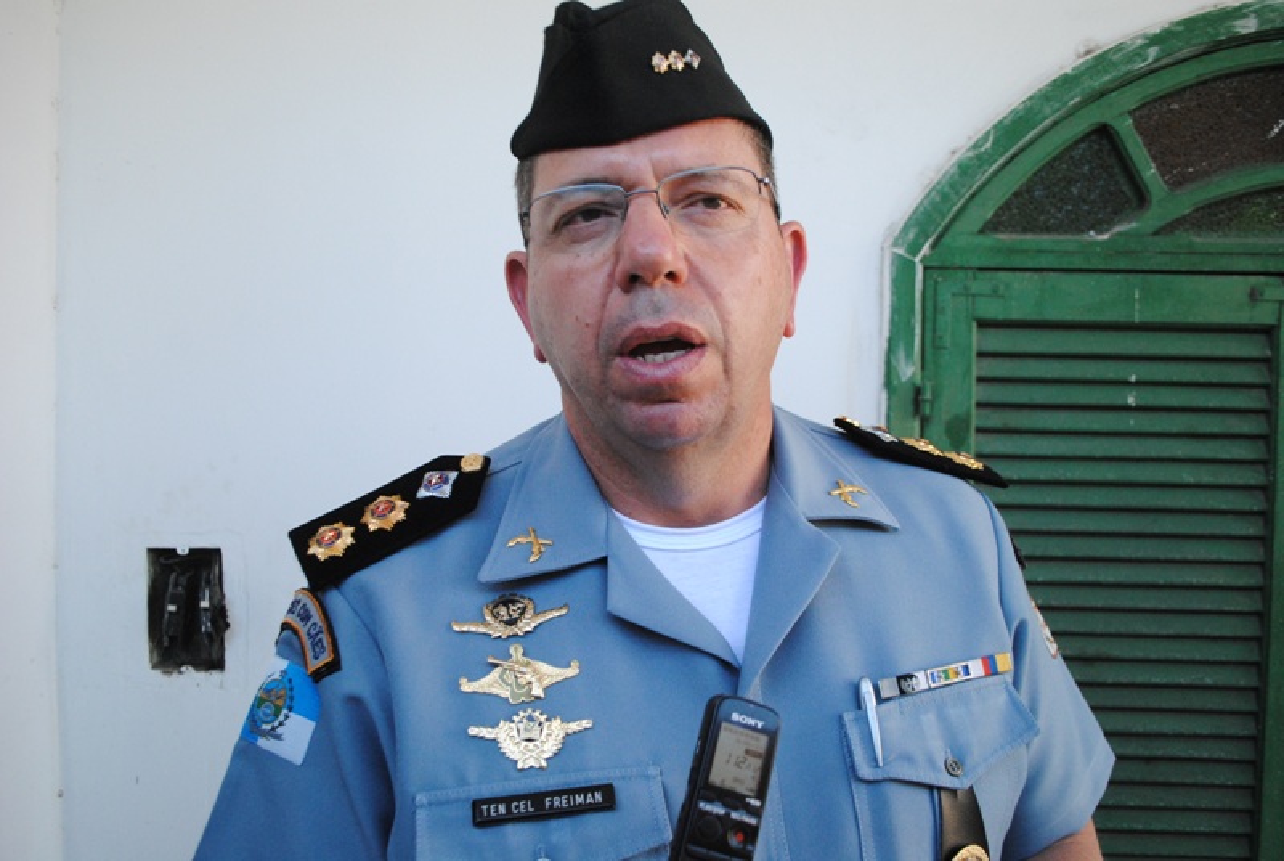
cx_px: 642
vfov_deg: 43.7
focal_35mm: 30
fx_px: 1072
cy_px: 430
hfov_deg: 61.9
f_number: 3.8
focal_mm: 20
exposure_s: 1/400
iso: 800
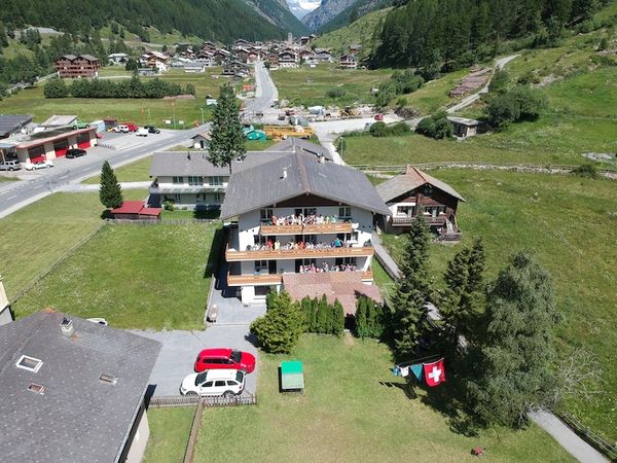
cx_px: 308
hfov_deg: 69.4
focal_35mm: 25
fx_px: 446
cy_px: 232
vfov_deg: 54.9
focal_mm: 4.49
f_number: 2.6
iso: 100
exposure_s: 1/800
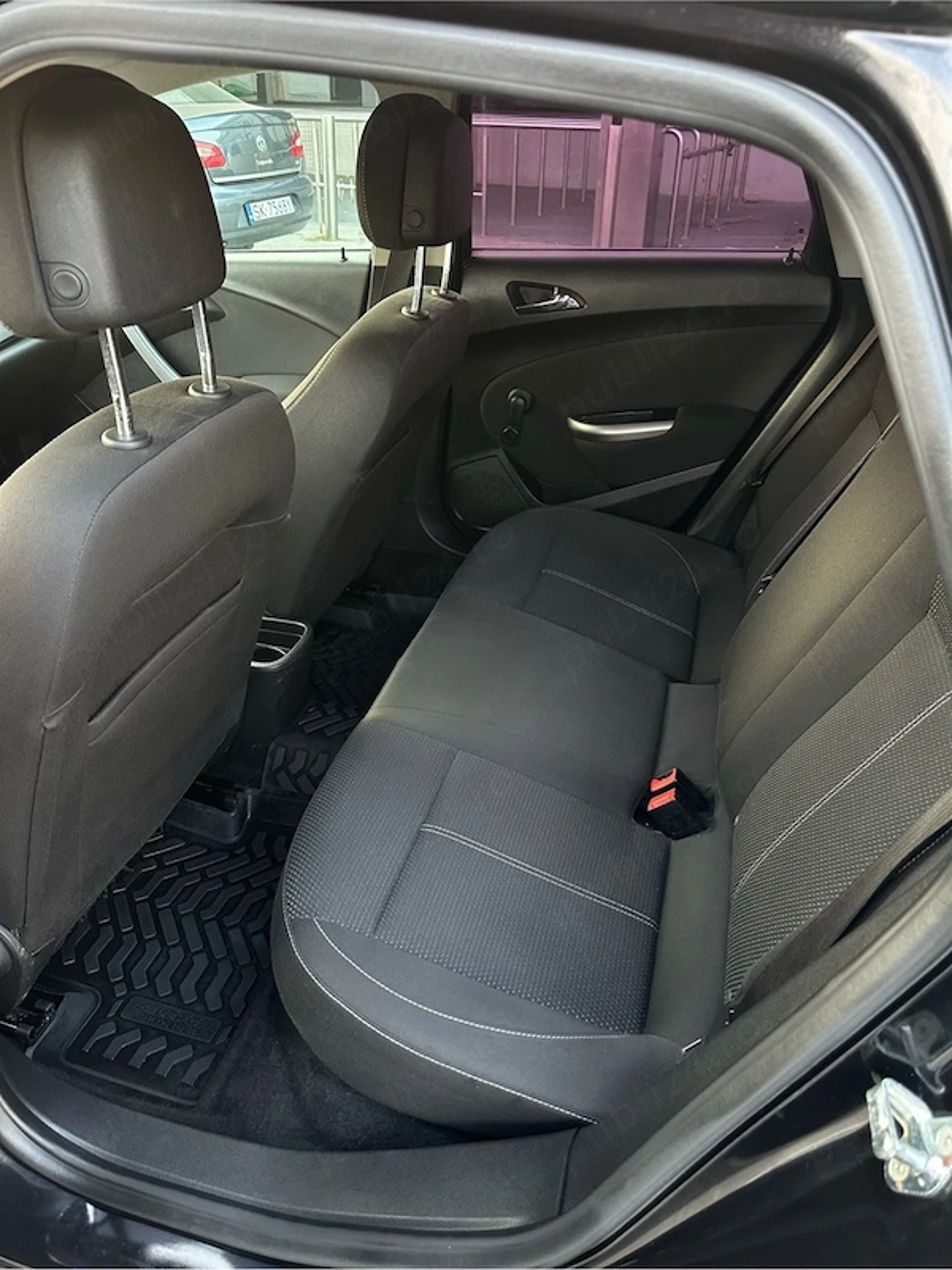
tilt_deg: -31.3
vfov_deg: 71.6
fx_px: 880
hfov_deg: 56.8
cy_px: 635
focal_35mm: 24
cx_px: 476
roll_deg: -1.8
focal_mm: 6.86
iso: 320
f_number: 1.78
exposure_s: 1/60
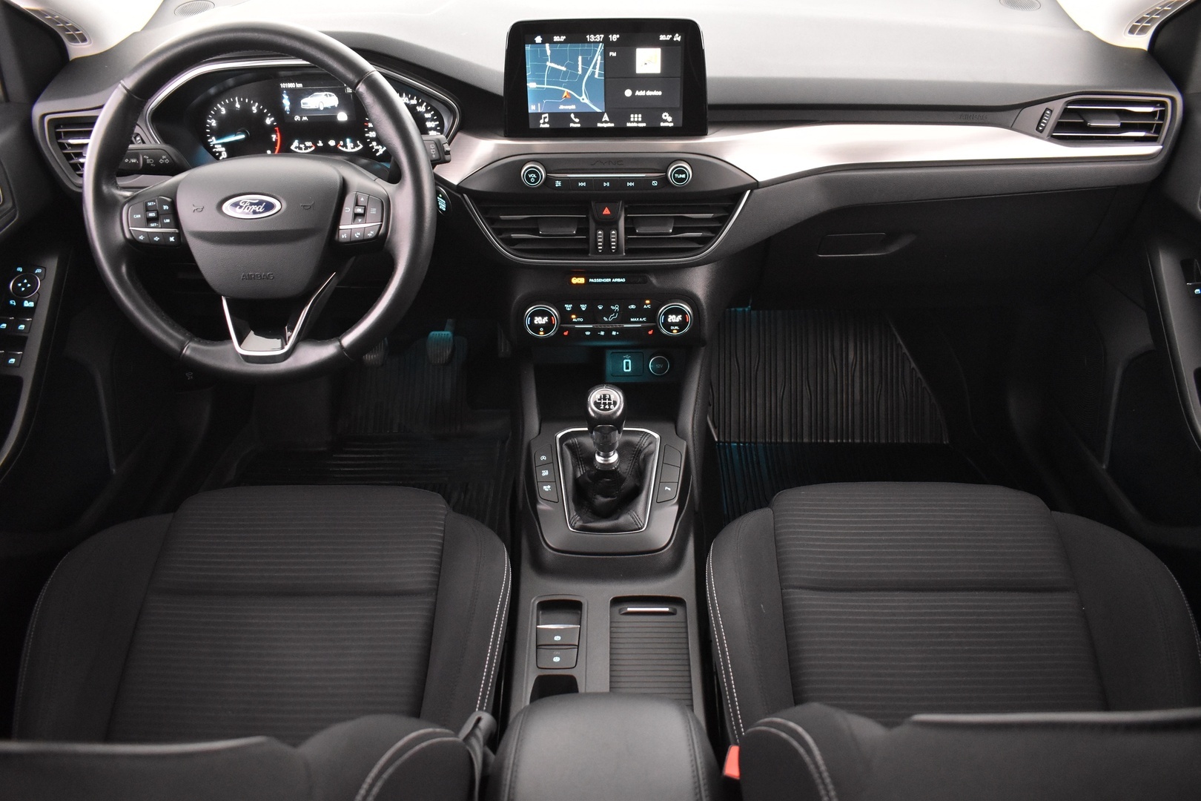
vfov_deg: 47.9
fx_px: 901
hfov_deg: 67.4
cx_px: 600
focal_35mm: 27
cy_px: 400
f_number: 3.5
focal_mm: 18
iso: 3200
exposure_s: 1/15
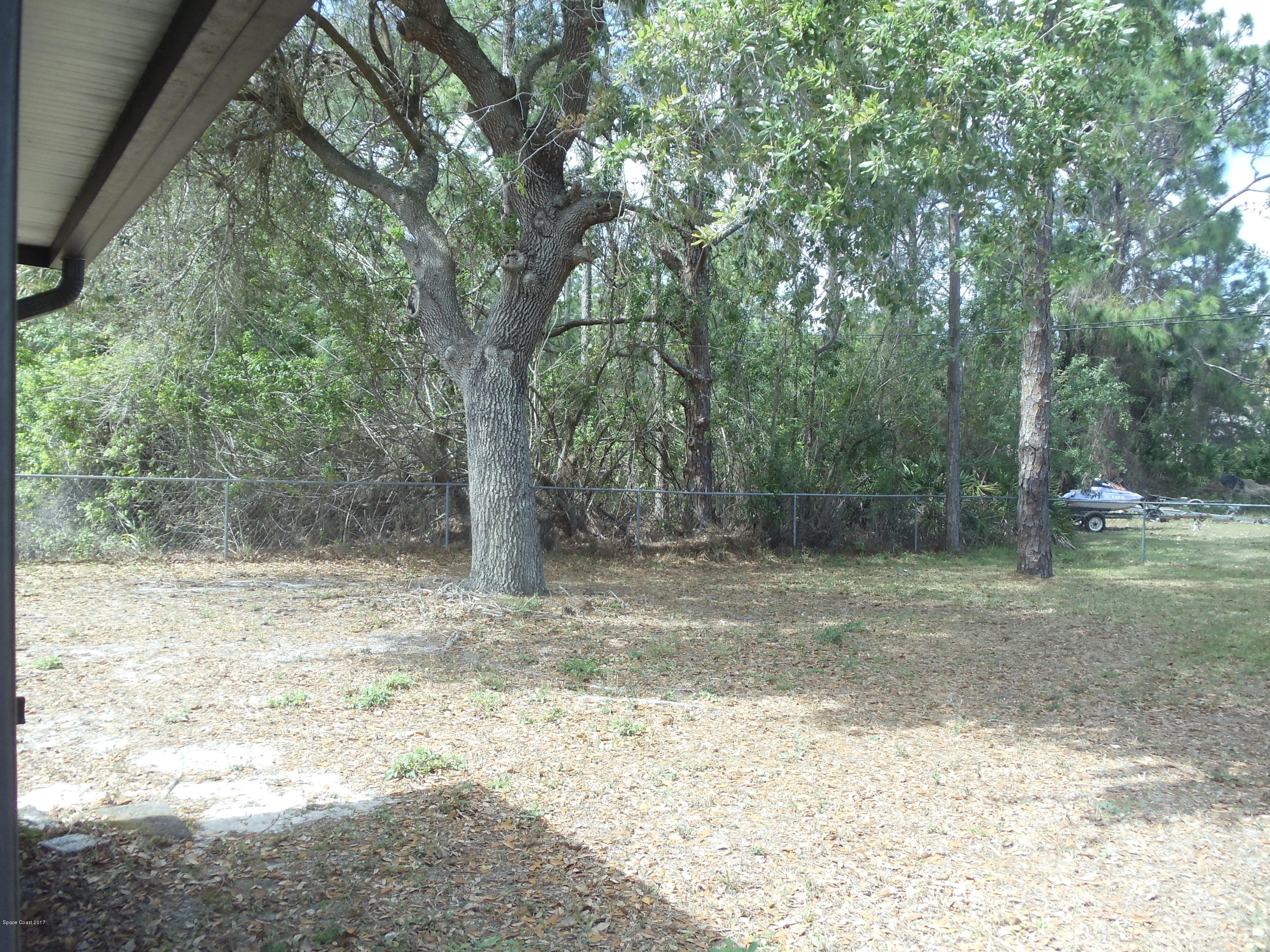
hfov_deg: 42.9
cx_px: 635
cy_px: 476
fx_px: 1614
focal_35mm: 44
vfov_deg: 32.9
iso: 100
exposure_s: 1/250
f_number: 3.5
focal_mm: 6
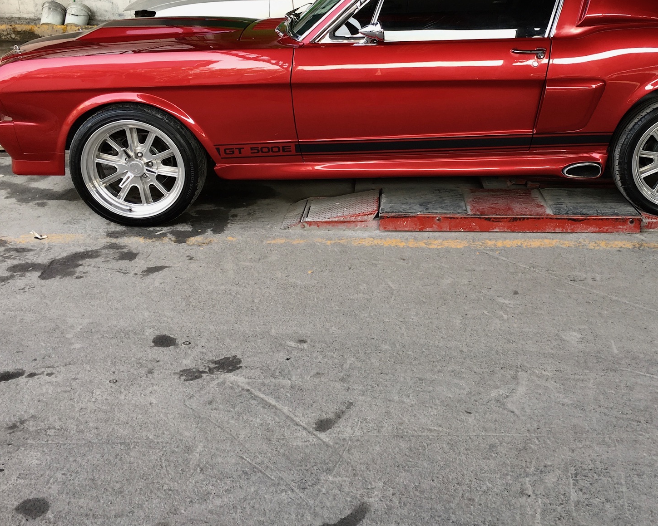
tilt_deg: -19.1
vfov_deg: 37.2
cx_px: 424
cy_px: 221
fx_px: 779
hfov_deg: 45.3
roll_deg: -1.7
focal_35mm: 40
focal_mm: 4.15
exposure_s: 1/120
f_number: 2.2
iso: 32
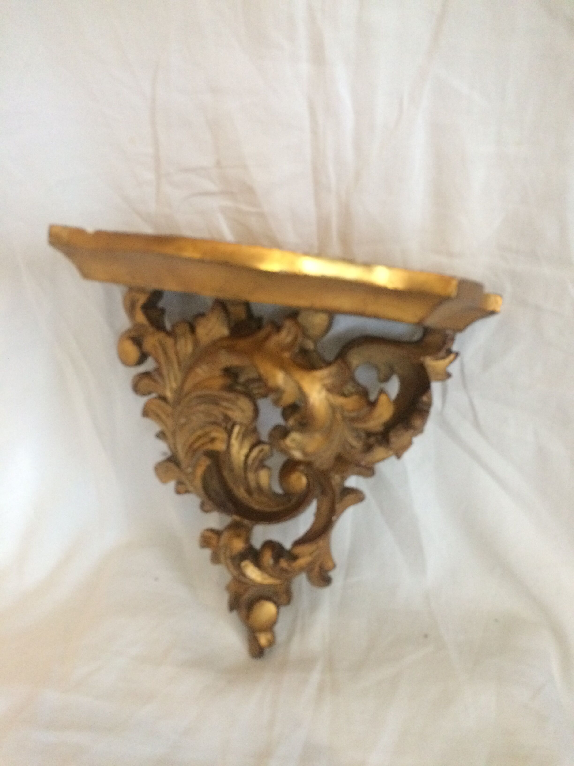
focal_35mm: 29
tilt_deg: -41.4
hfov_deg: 48.2
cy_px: 383
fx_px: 641
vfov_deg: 61.7
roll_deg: -2.1
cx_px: 287
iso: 320
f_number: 2.2
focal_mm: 4.15
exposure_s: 1/17
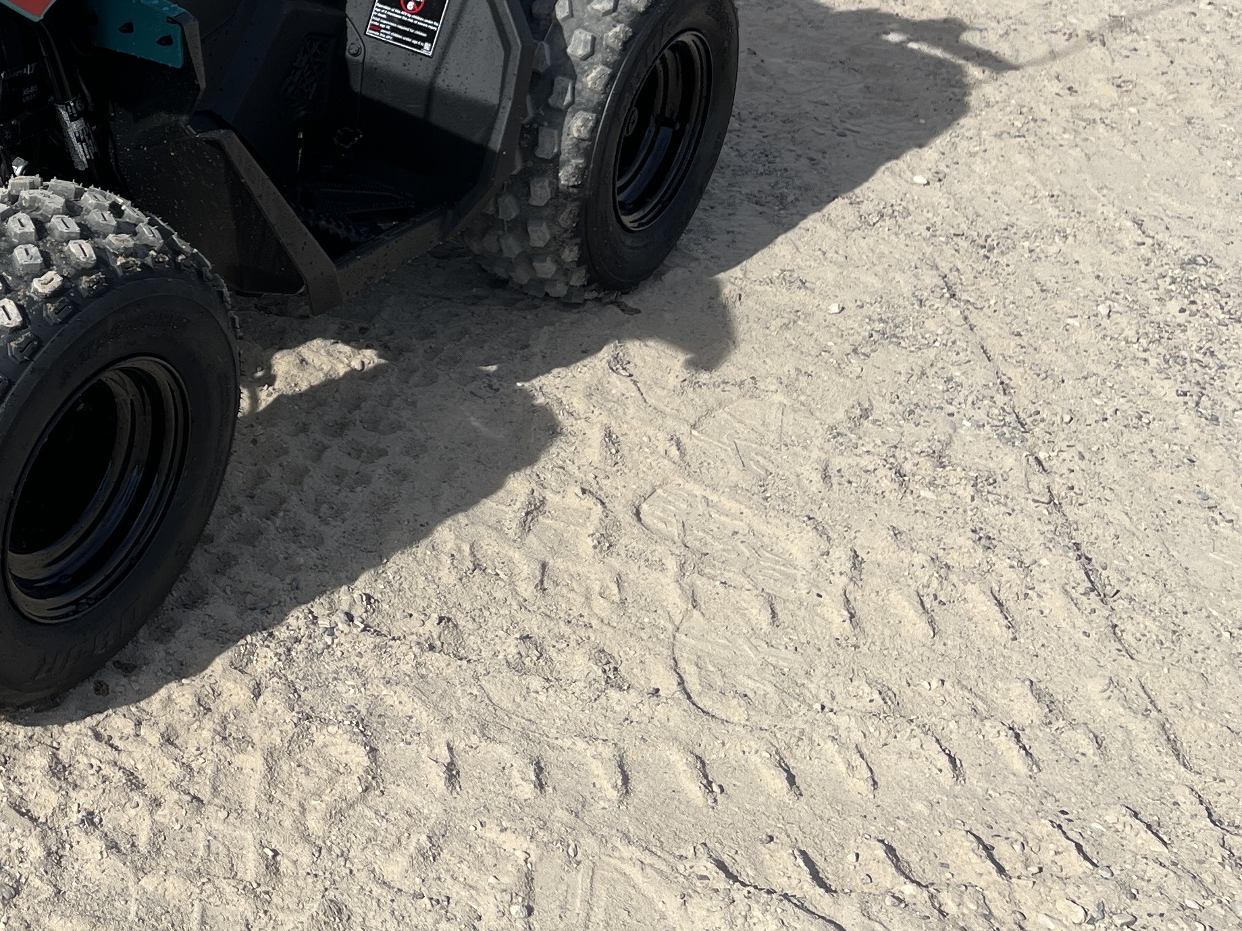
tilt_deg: -23.7
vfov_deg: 24.7
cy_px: 41
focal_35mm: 57
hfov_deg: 30.8
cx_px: -65
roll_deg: -0.1
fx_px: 2045
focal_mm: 5.1
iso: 50
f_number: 1.6
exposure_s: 1/4016
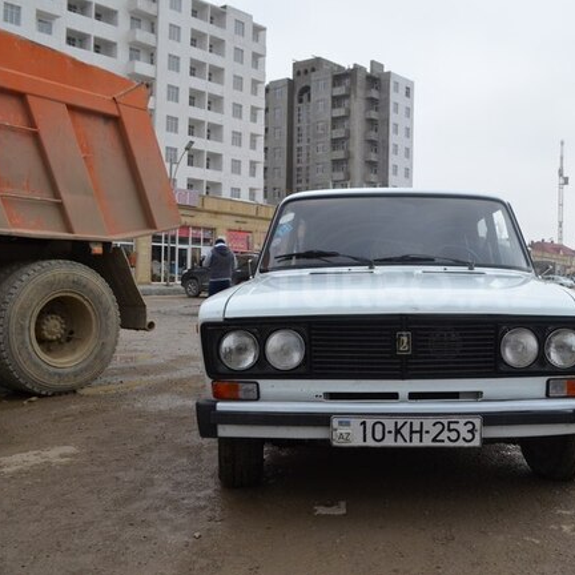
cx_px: 405
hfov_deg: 46.1
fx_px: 658
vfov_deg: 47.2
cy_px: 288
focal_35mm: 35
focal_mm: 18
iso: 400
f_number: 7.1
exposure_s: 1/1600
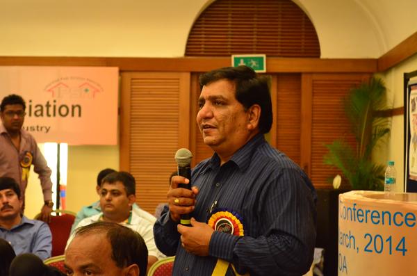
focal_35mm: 82
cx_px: 208
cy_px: 138
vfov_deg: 16.5
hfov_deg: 24.7
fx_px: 953
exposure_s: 1/50
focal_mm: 55
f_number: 5.6
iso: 4000
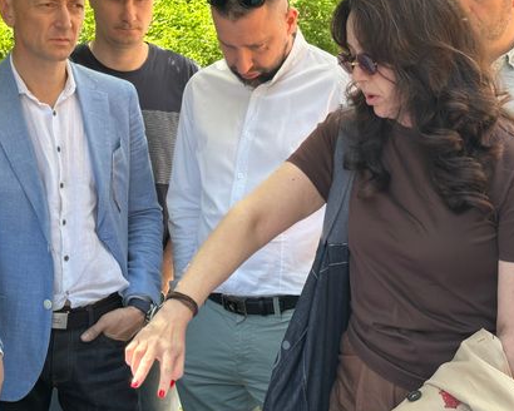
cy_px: 172
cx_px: 196
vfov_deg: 21.5
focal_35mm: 71
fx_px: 1080
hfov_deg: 26.7
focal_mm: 6.86
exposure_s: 1/475
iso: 64
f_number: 1.78
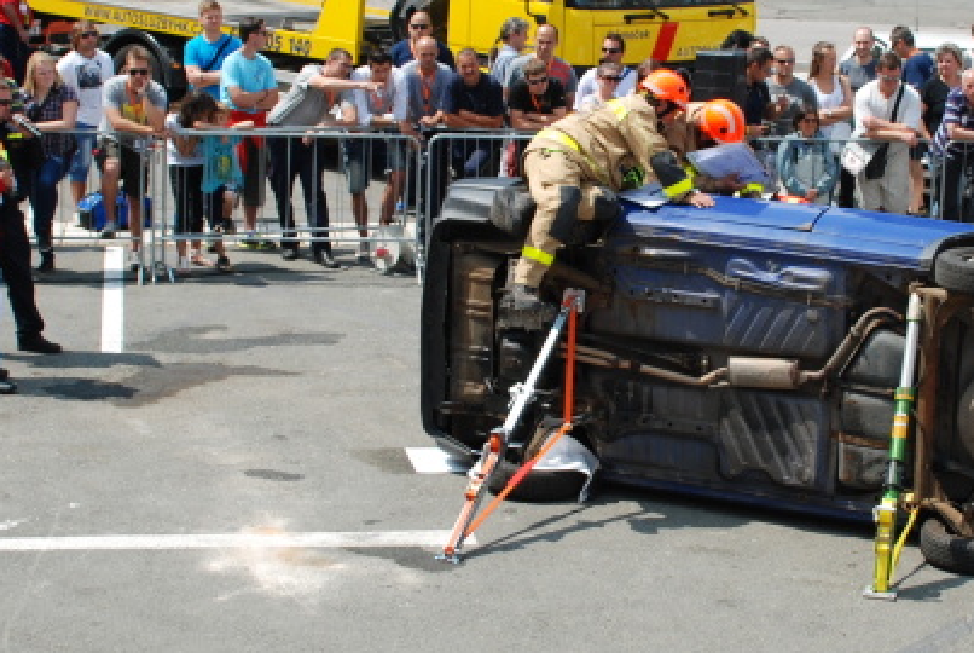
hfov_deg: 20.5
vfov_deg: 13.9
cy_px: 265
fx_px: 2682
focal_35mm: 99
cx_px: 653
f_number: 4
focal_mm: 26
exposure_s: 1/500
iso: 100
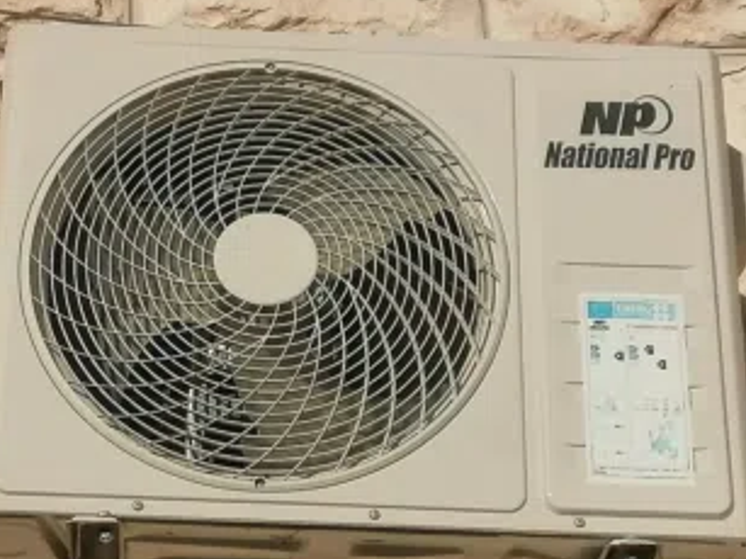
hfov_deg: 20.0
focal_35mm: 98
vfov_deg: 15.1
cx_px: 250
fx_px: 2111
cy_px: 304
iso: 50
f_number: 1.8
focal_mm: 3.95
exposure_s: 1/3663
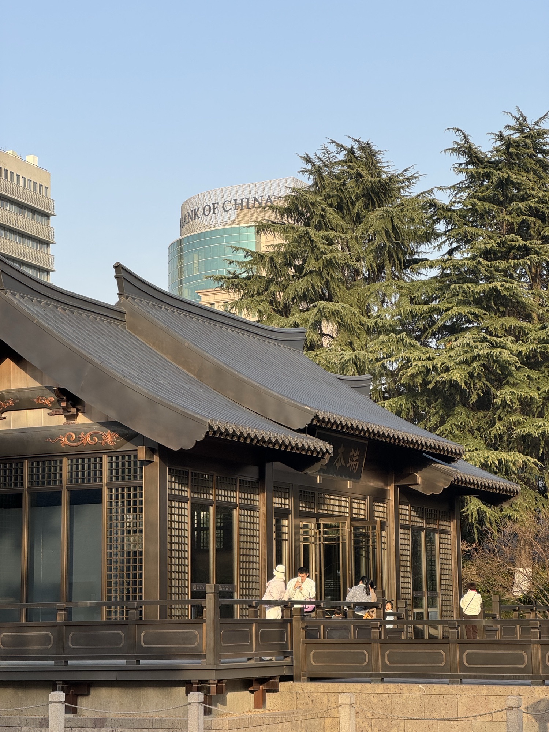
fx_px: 1628
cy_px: 366
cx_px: 274
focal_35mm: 77
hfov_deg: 19.1
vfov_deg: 25.3
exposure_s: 1/340
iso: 25
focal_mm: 9
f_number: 2.8
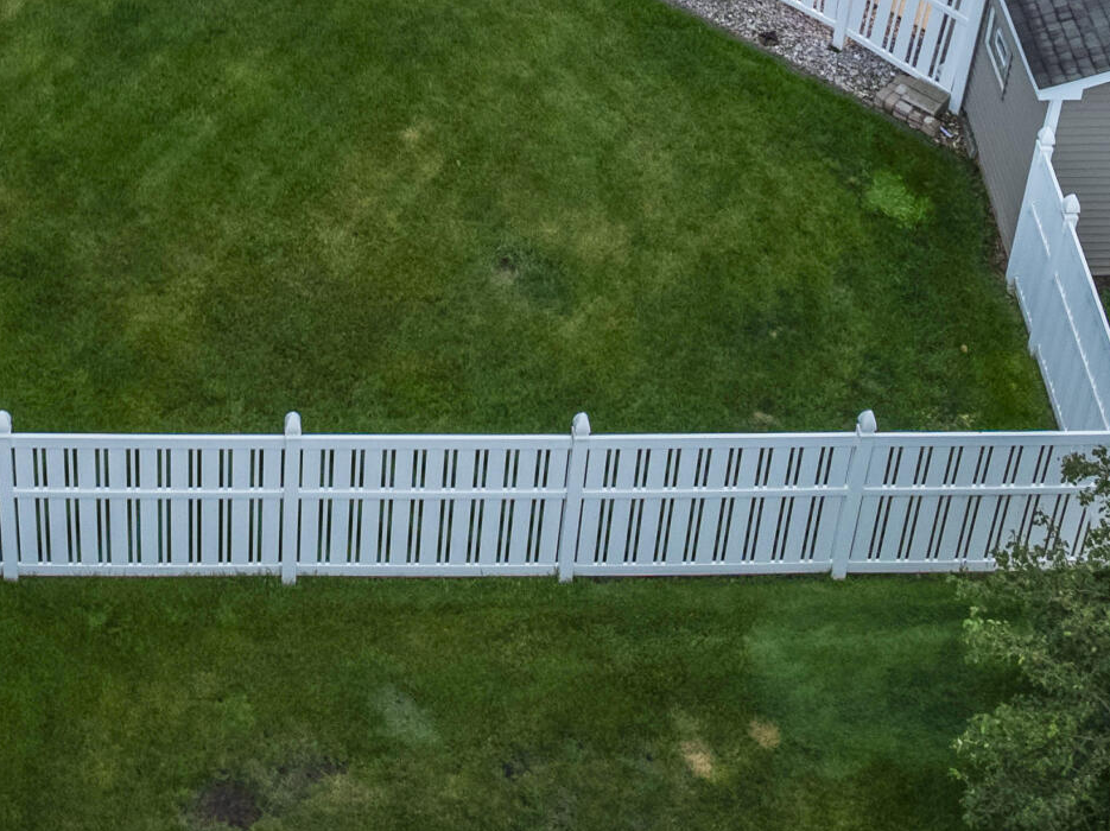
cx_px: 240
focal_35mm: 77
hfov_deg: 25.0
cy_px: -434
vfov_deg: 17.2
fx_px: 2468
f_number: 2.8
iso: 530
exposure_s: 1/13
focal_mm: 12.29
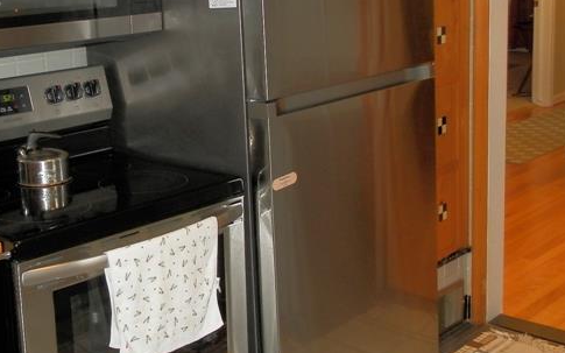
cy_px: 127
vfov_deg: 23.1
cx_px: 143
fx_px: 862
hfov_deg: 35.5
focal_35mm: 56
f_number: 3.1
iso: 125
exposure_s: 1/30
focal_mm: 4.5
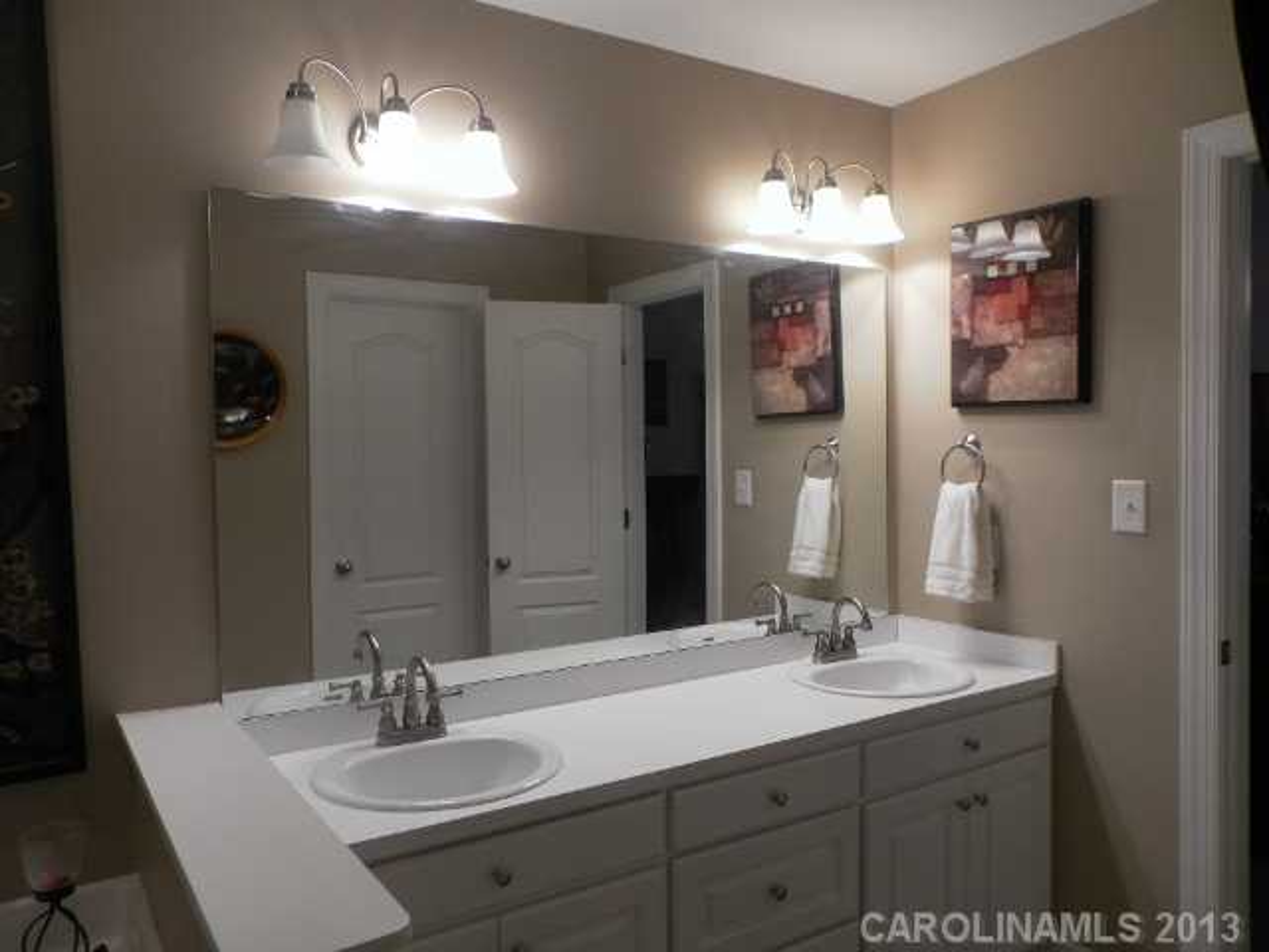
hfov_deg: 67.3
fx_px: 953
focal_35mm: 26
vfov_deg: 53.1
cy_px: 476
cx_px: 634
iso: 100
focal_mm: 4.6
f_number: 2.8
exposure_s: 1/30
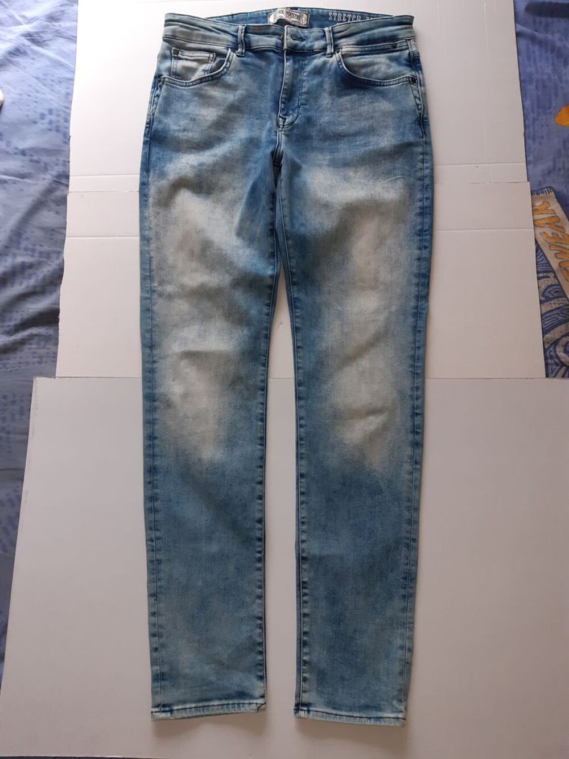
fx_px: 570
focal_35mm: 26
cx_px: 284
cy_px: 380
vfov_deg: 67.3
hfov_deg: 53.1
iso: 50
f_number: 1.7
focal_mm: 3.92
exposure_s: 1/50
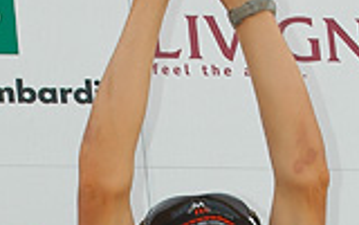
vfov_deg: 2.9
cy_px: 268
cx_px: 169
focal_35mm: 459
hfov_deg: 4.6
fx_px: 4491
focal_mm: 80
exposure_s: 1/180
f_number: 5.6
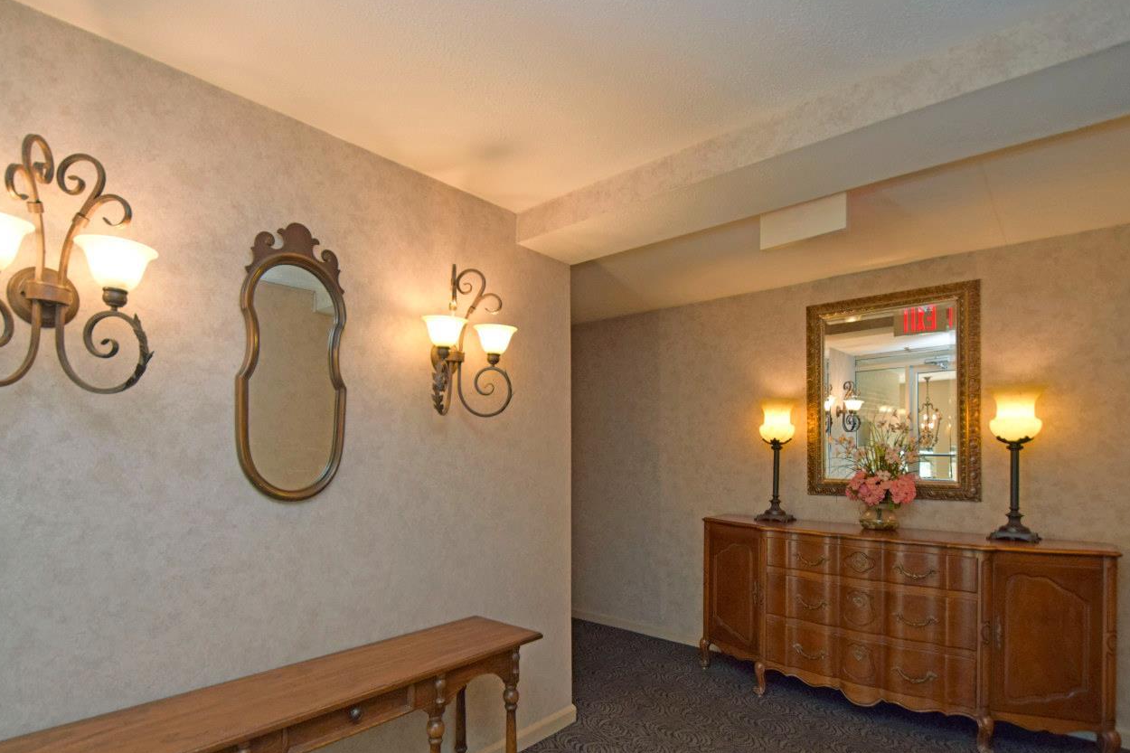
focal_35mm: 18
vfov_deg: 66.9
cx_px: 497
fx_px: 565
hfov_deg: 89.6
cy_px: 441
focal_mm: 10
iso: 800
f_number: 4.5
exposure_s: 1/80
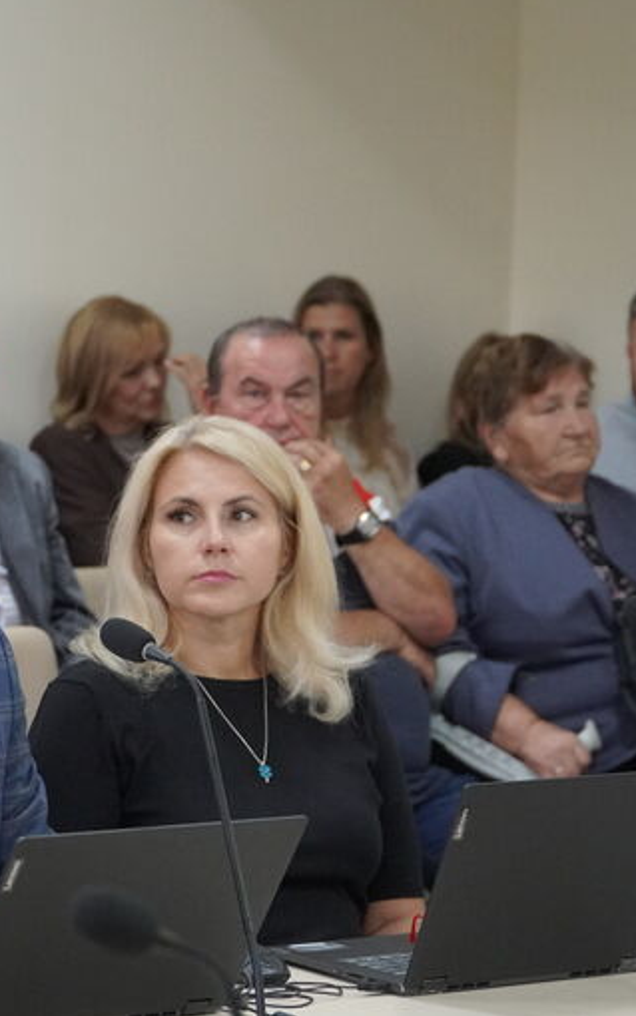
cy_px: 491
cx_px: 110
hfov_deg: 9.4
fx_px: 3853
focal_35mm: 139
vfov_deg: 15.0
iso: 3200
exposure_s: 1/160
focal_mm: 58
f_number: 4
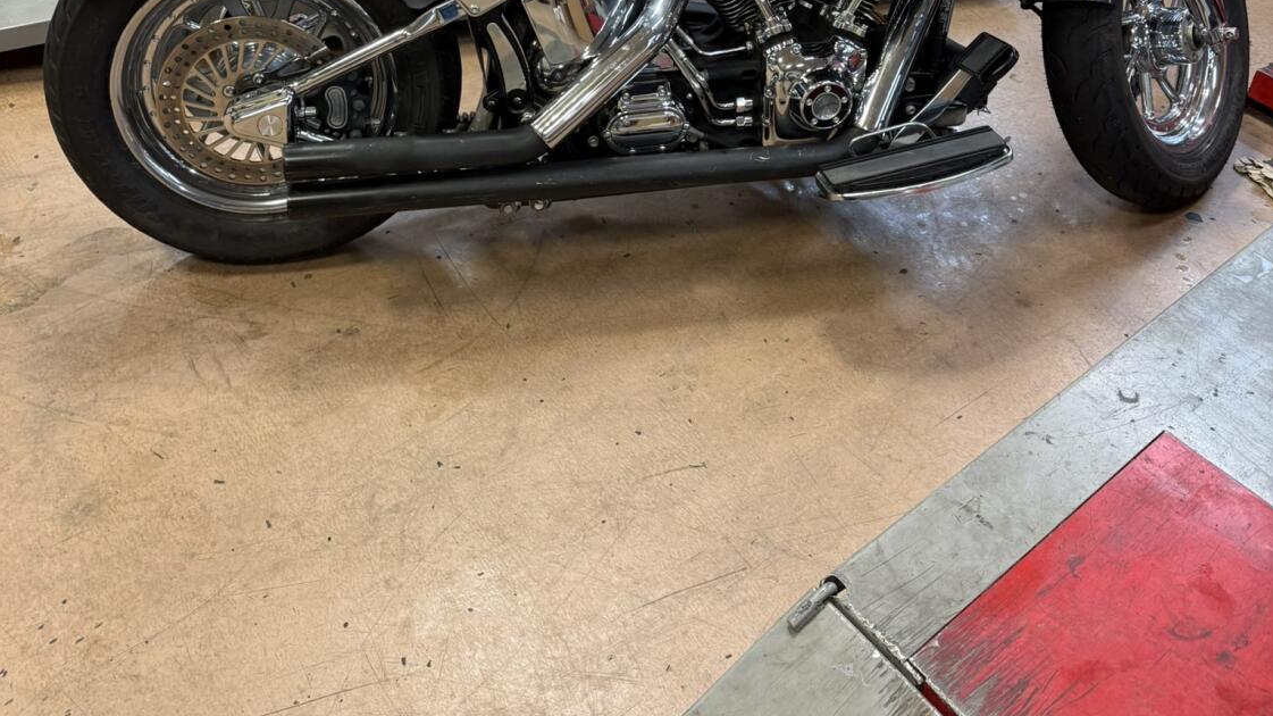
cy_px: 23
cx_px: 638
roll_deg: -4.0
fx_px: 1181
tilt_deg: -30.4
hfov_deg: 56.6
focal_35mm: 35
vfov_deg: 31.5
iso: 160
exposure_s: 1/60
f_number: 1.78
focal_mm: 6.76
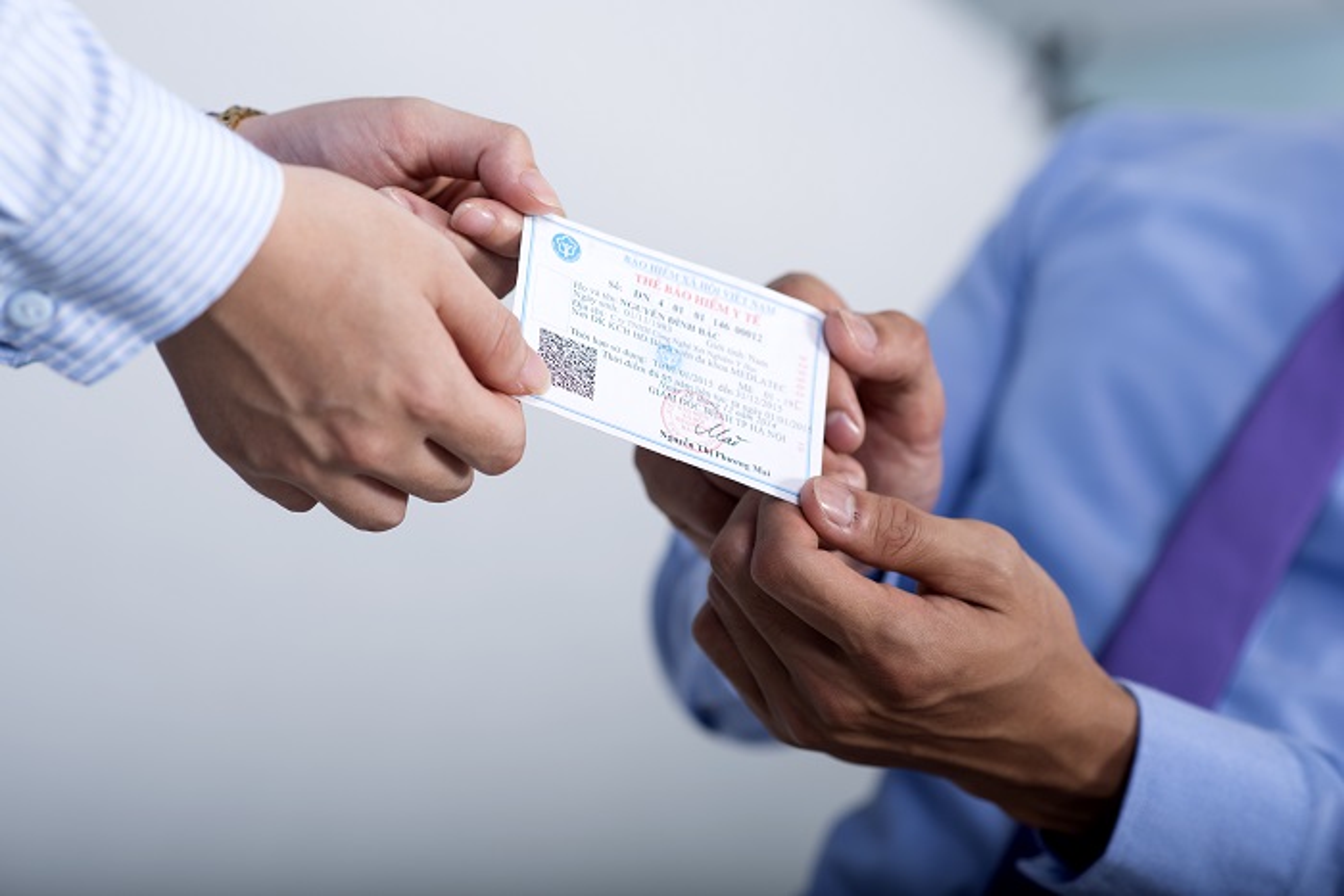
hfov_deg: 23.9
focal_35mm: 85
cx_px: 672
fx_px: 3174
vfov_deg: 16.1
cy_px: 448
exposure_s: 1/200
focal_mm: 85
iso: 64
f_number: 3.5
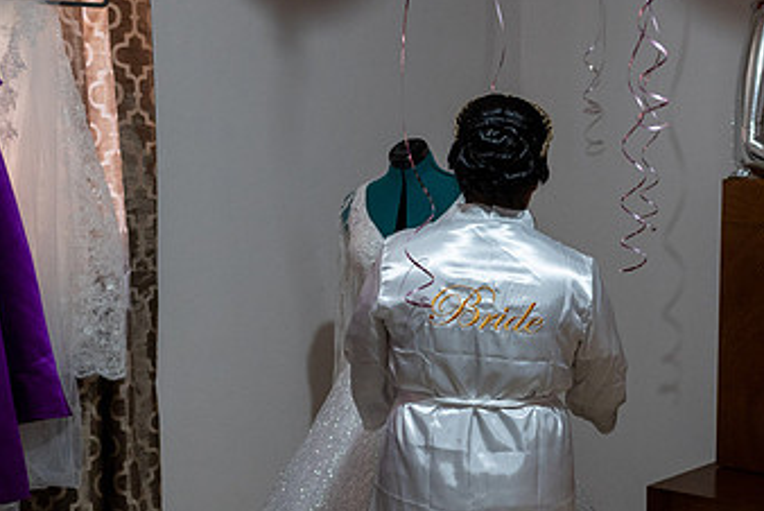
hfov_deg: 32.7
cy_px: 334
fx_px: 1274
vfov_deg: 22.6
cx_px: 579
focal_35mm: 60
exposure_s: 1/125
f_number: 3.5
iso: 1600
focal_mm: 35
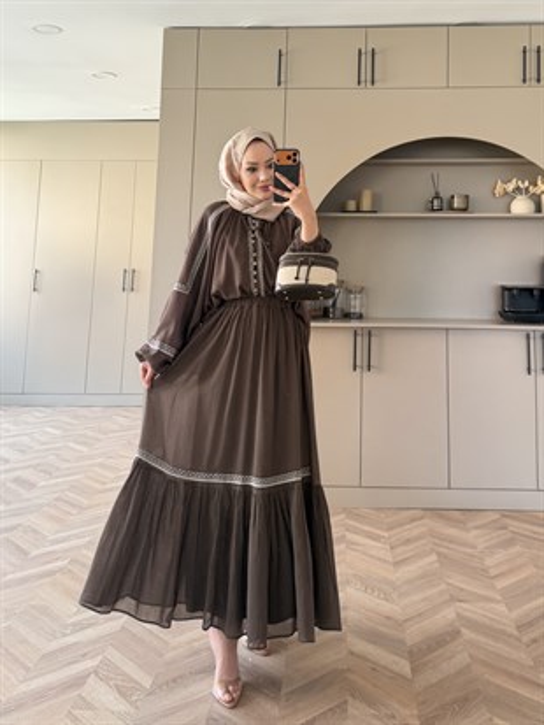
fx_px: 503
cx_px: 272
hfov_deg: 56.8
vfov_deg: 71.6
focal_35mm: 24
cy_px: 362
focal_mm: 6.76
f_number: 1.78
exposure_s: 1/121
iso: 125
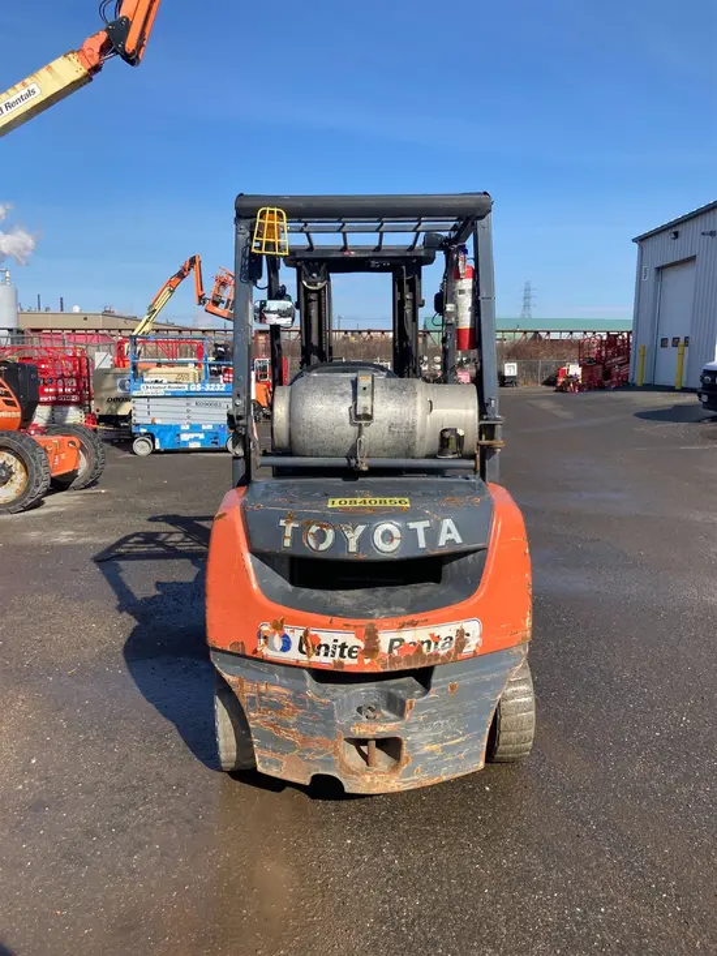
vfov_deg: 63.4
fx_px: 773
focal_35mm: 28
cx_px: 358
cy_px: 478
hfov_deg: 49.8
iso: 20
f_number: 1.8
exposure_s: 1/2088
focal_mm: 3.99
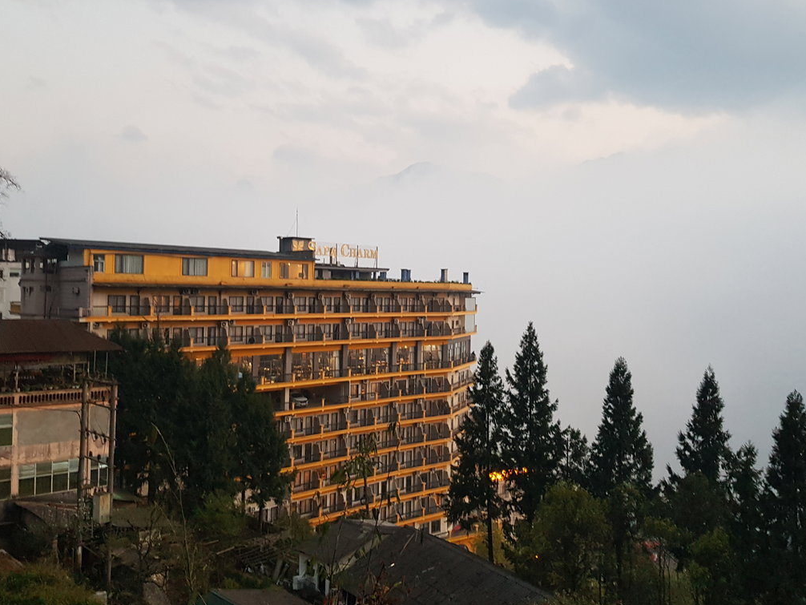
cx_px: 414
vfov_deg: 45.4
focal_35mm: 31
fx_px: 722
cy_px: 276
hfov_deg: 58.3
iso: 200
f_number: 1.7
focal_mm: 4.2
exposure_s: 1/50
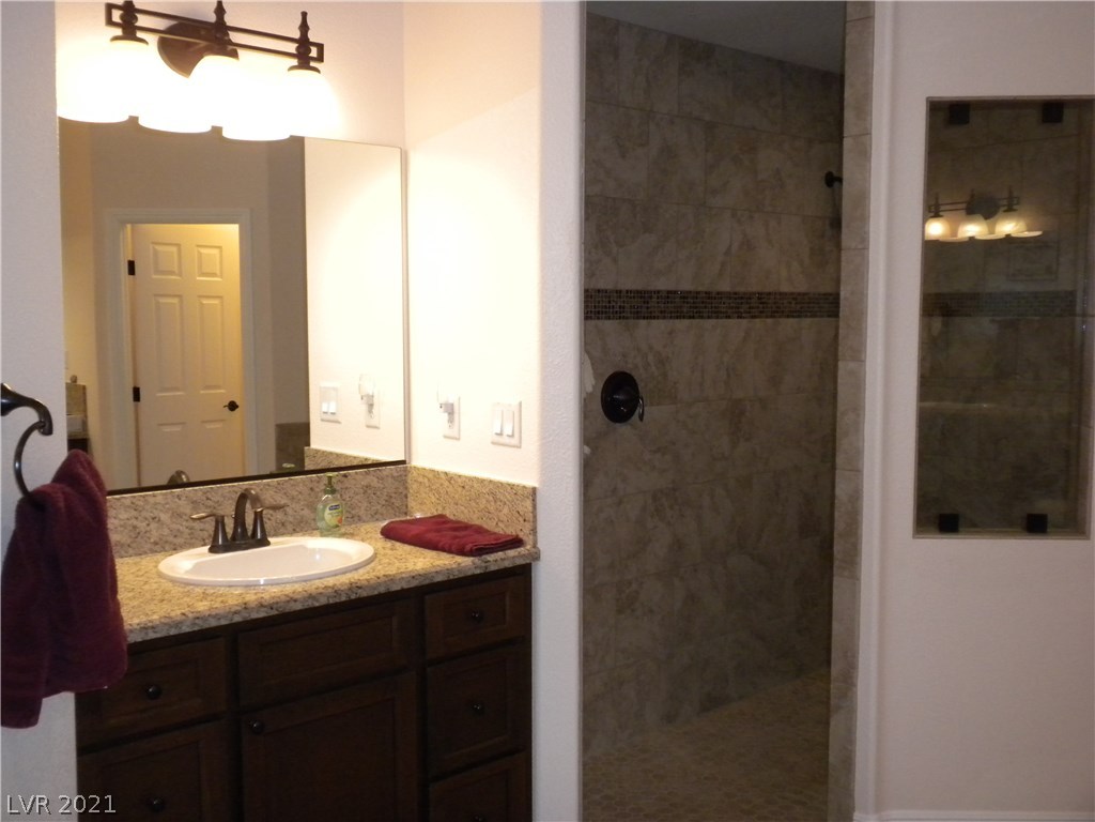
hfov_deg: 50.1
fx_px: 1170
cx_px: 548
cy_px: 411
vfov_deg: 38.7
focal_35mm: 37
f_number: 3.5
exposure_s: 1/80.8
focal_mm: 6.6
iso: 400
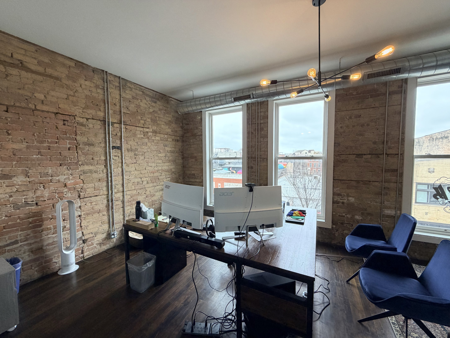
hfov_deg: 102.1
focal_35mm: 14
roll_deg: +1.3
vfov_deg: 85.7
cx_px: 225
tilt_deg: -2.9
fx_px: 182
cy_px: 169
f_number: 2.2
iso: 250
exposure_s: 1/120
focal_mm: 2.22
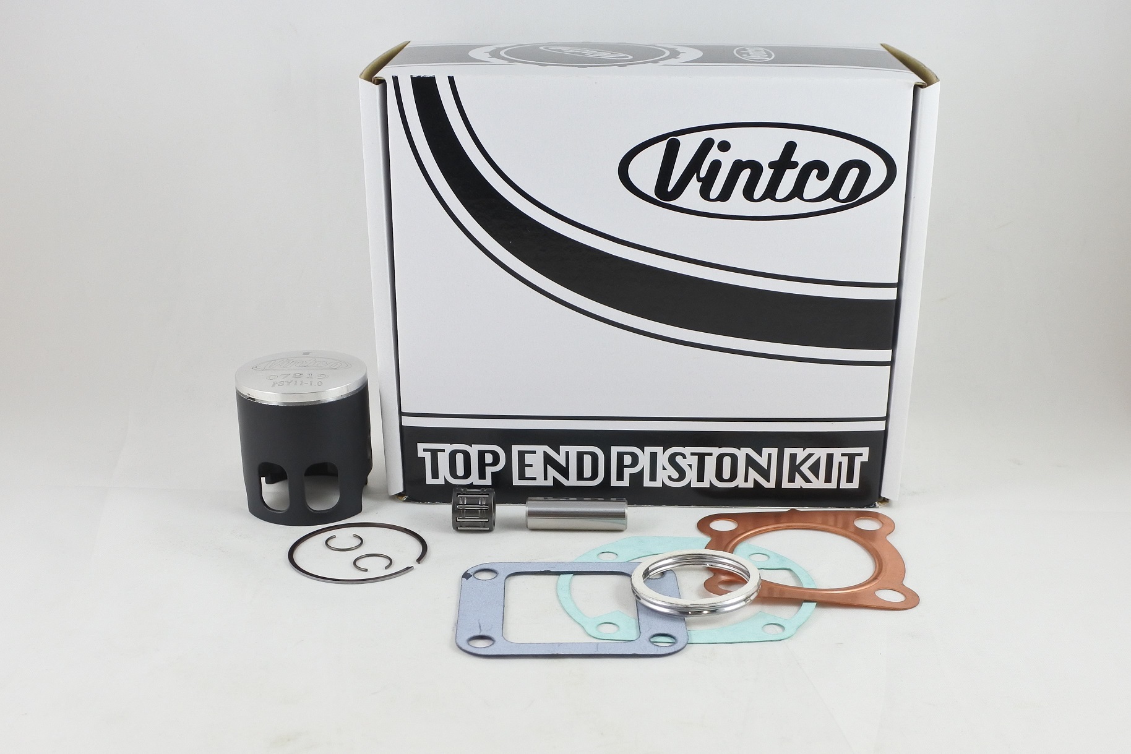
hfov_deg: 61.9
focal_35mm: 30
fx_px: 943
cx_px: 566
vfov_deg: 43.6
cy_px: 377
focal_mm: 11.4
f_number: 3.8
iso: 400
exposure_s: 1/125
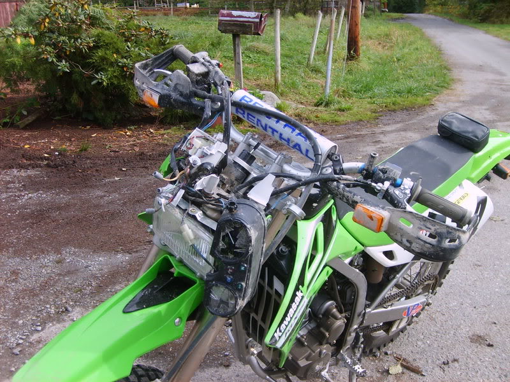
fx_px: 516
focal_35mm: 35
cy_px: 191
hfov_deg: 52.6
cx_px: 255
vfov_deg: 40.7
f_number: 2.8
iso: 50
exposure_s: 1/250
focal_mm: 5.8
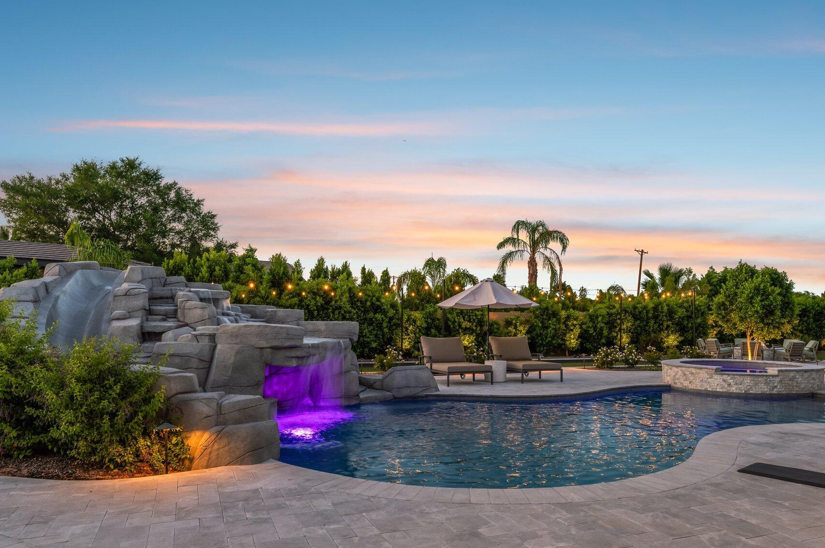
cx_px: 429
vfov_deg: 51.8
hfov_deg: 72.4
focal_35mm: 25
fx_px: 563
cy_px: 311
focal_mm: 20.5
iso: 320
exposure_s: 1/6
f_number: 8
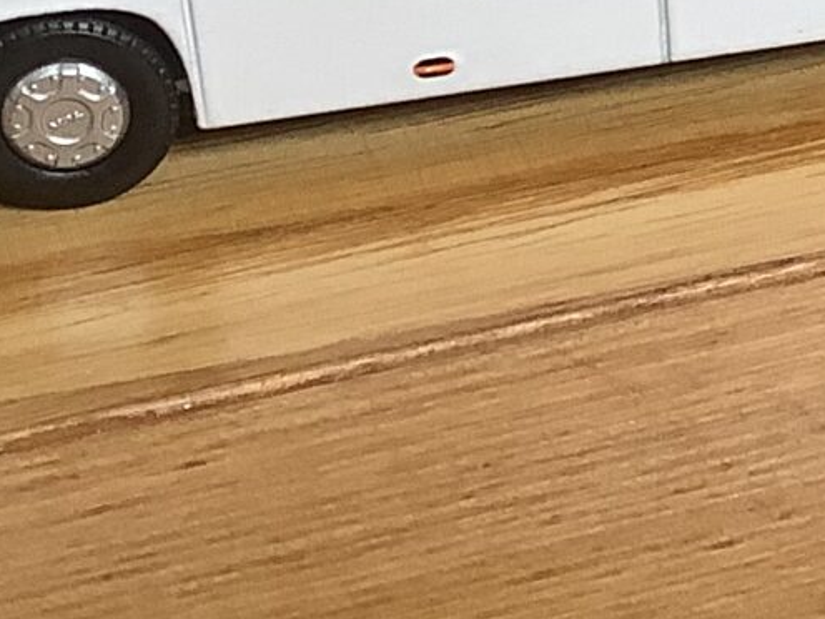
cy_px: 168
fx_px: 3813
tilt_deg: -29.6
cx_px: 1271
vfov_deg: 9.3
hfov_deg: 11.8
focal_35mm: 160
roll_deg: -0.3
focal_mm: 3.3
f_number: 2.4
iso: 64
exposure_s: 1/60
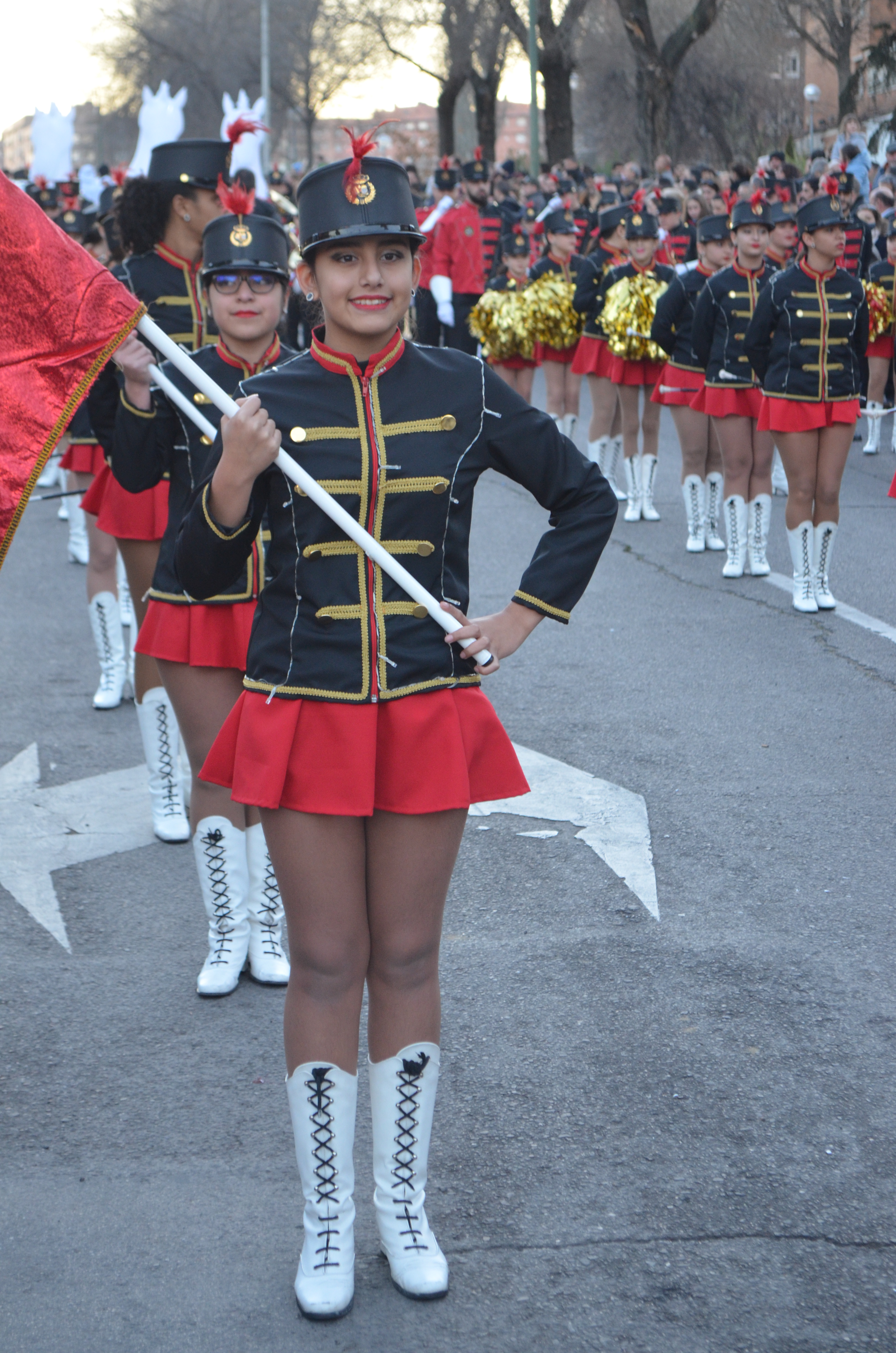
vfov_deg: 24.7
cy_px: 676
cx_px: 448
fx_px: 3094
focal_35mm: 82
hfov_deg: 16.5
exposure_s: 1/50
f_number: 5.6
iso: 900
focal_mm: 55
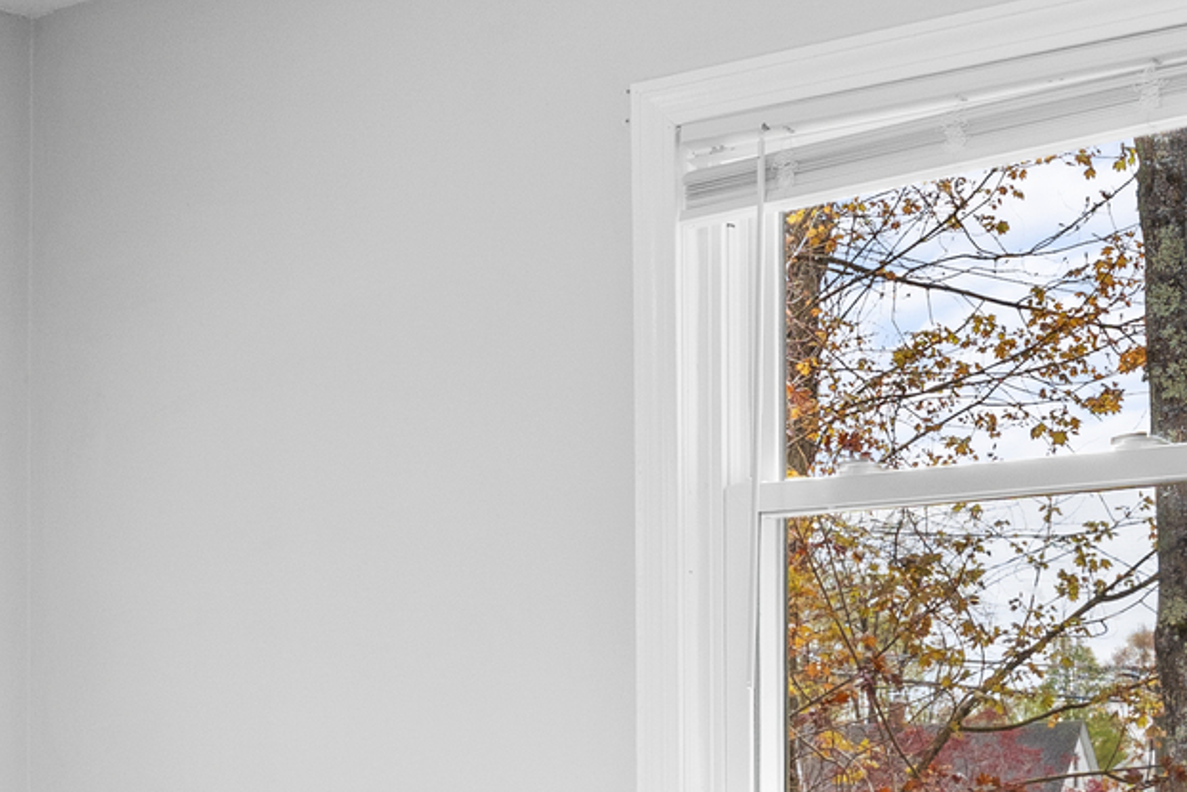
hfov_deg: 25.4
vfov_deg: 17.1
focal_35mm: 79
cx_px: 313
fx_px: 2605
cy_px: 697
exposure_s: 1/6
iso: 400
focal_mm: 16
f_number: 5.6
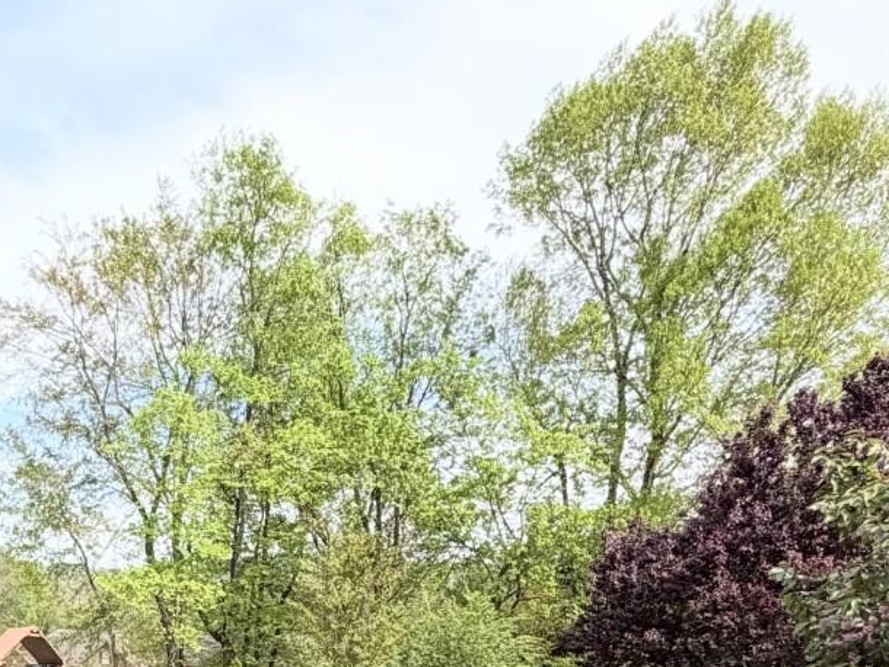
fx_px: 1208
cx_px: 61
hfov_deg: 37.3
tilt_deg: -10.4
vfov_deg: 25.5
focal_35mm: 47
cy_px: 920
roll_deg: -1.7
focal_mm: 2.22
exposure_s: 1/770
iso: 40
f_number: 2.2
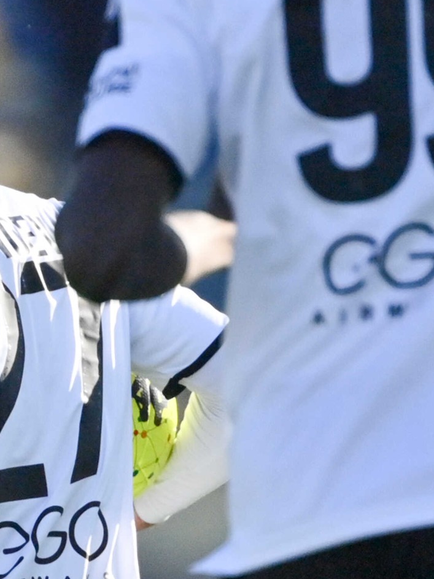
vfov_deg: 1.5
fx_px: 21519
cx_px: -328
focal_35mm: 1287
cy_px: 279
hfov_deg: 1.2
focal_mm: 360
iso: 320
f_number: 4
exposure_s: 1/6400
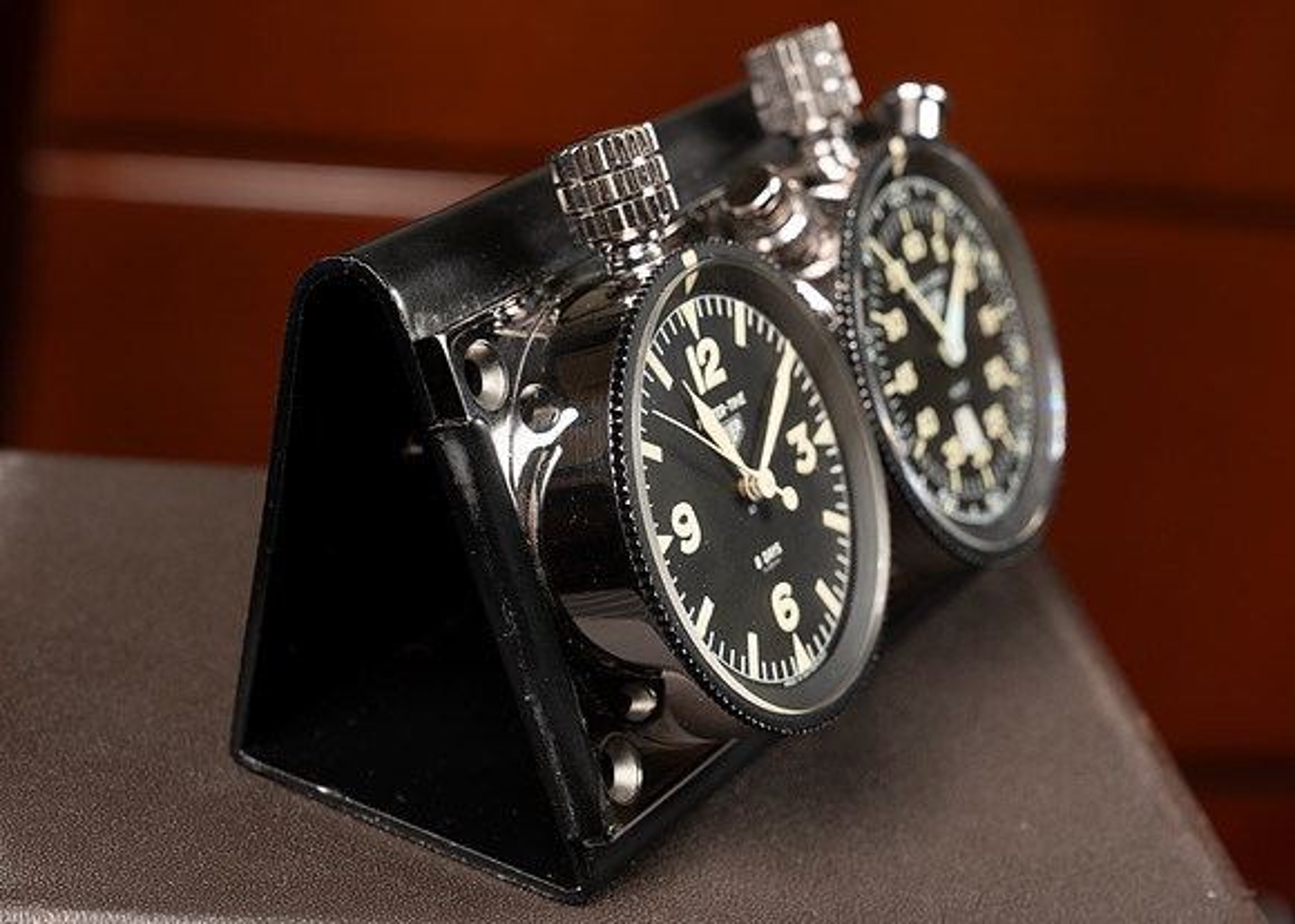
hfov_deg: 22.6
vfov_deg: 16.2
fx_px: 3245
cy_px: 403
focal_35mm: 88
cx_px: 667
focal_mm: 70
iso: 200
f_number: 9
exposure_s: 1/160
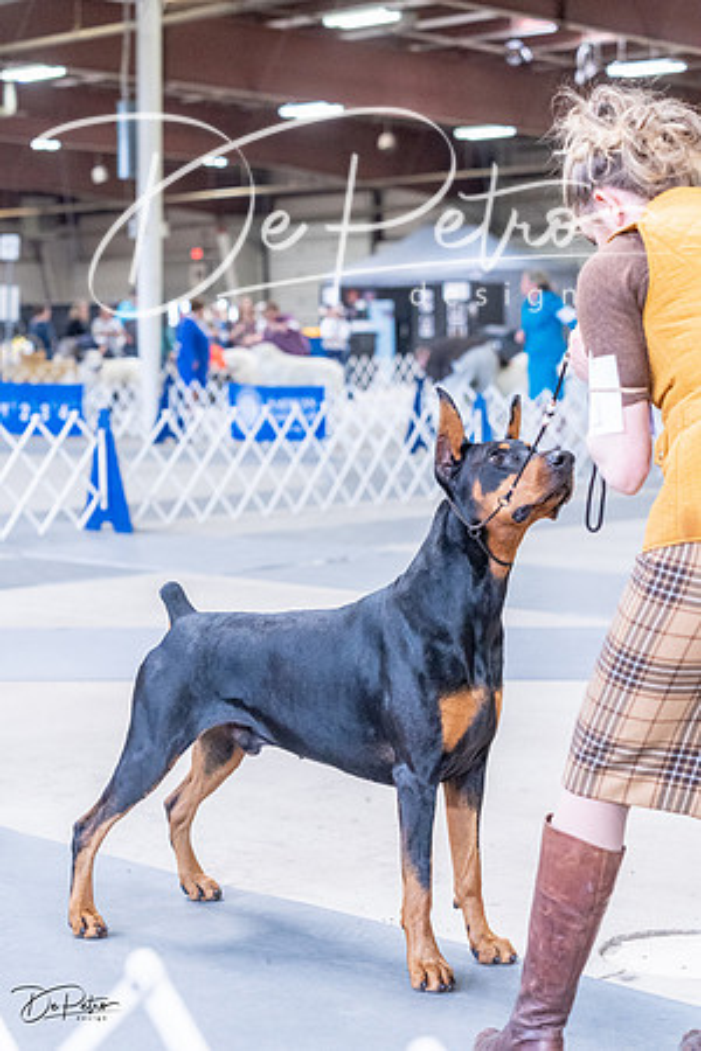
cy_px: 526
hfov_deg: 19.5
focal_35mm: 70
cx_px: 350
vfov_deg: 28.8
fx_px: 2044
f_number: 4
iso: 6400
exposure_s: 1/320
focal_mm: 70
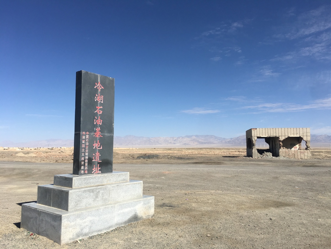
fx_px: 277
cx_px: 166
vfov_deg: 48.2
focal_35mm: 29
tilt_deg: +6.3
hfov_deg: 61.7
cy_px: 124
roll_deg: -1.5
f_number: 2.2
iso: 25
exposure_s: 1/2849
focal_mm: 4.15
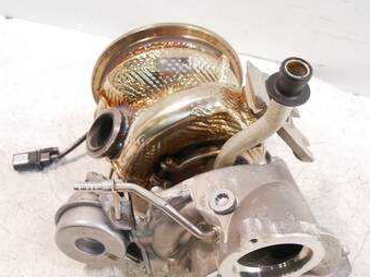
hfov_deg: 54.0
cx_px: 180
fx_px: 363
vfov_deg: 41.4
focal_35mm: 34
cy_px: 177
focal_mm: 12
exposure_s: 1/60
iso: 1000
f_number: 3.5
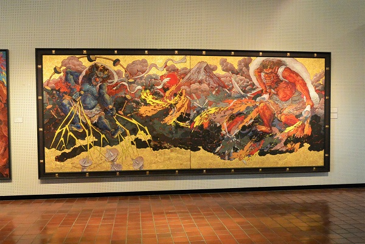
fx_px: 365
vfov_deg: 36.9
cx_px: 182
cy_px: 122
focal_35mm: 36
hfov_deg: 53.1
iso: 2800
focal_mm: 13.6
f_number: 4
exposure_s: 1/30
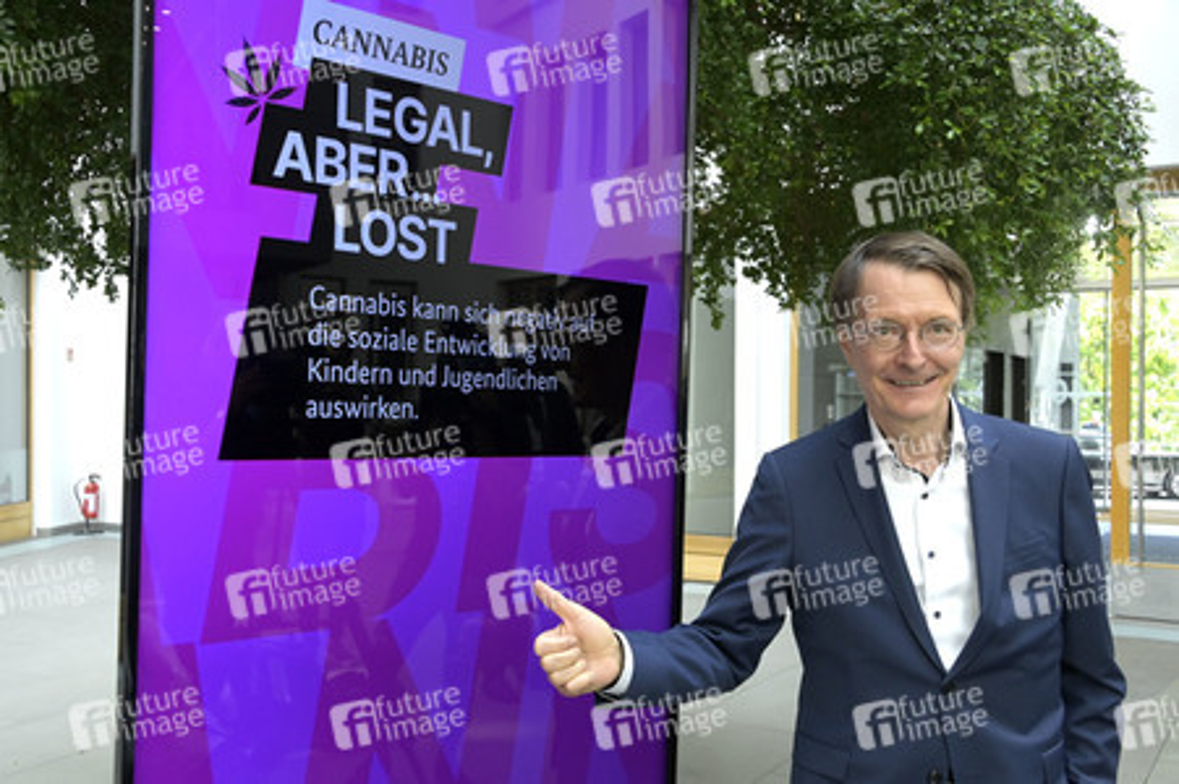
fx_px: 1178
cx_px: 590
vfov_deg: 36.8
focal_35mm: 36
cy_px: 392
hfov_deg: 53.2
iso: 4000
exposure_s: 1/500
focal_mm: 36
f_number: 8
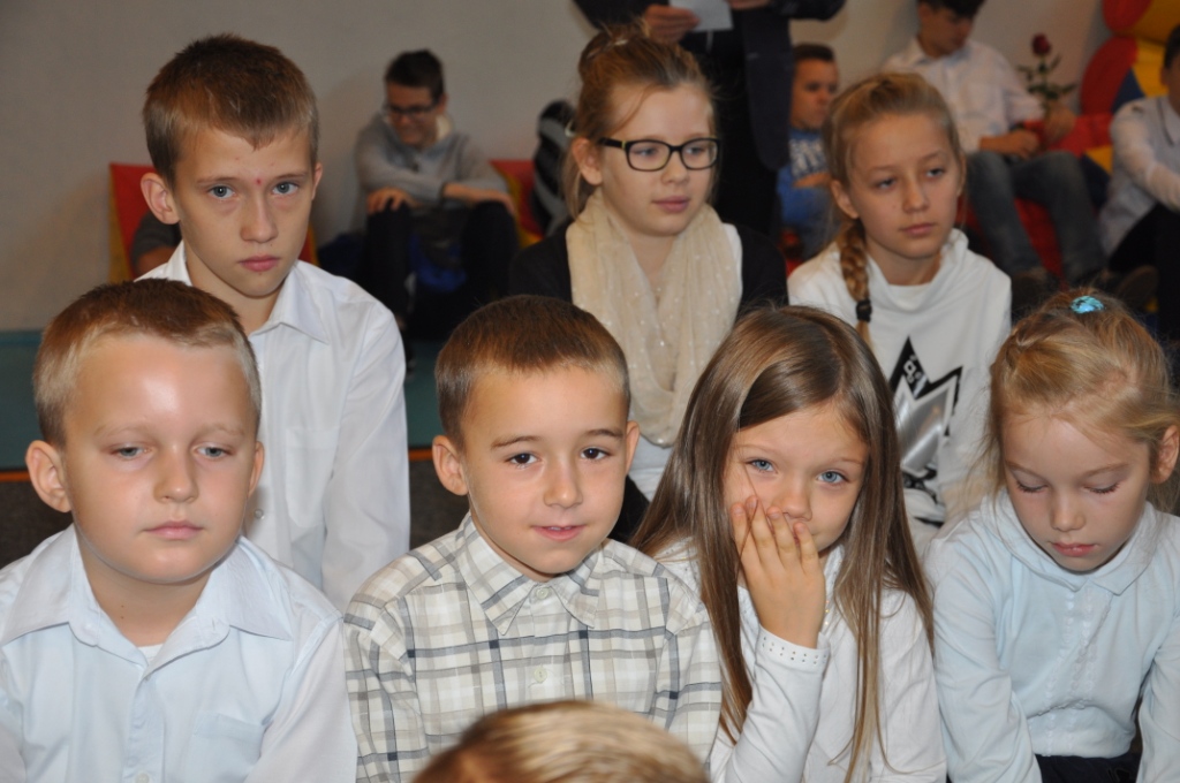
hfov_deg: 27.0
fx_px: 2455
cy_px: 392
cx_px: 590
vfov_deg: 18.1
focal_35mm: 75
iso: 400
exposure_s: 1/60
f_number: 5
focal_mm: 50
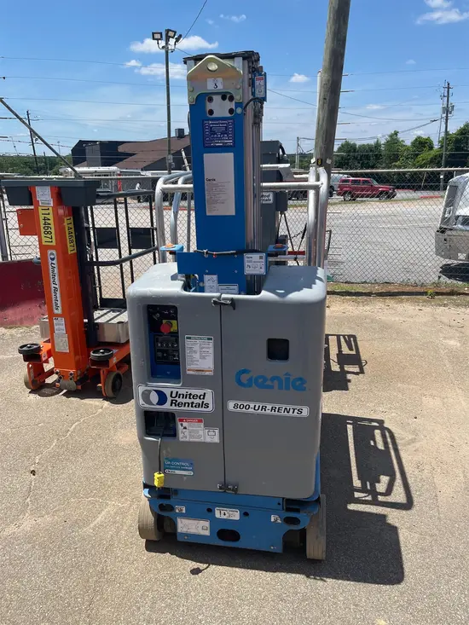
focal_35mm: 26
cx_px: 234
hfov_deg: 53.1
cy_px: 312
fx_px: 470
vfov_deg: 67.3
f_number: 1.6
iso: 50
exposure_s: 1/2967
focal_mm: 5.1
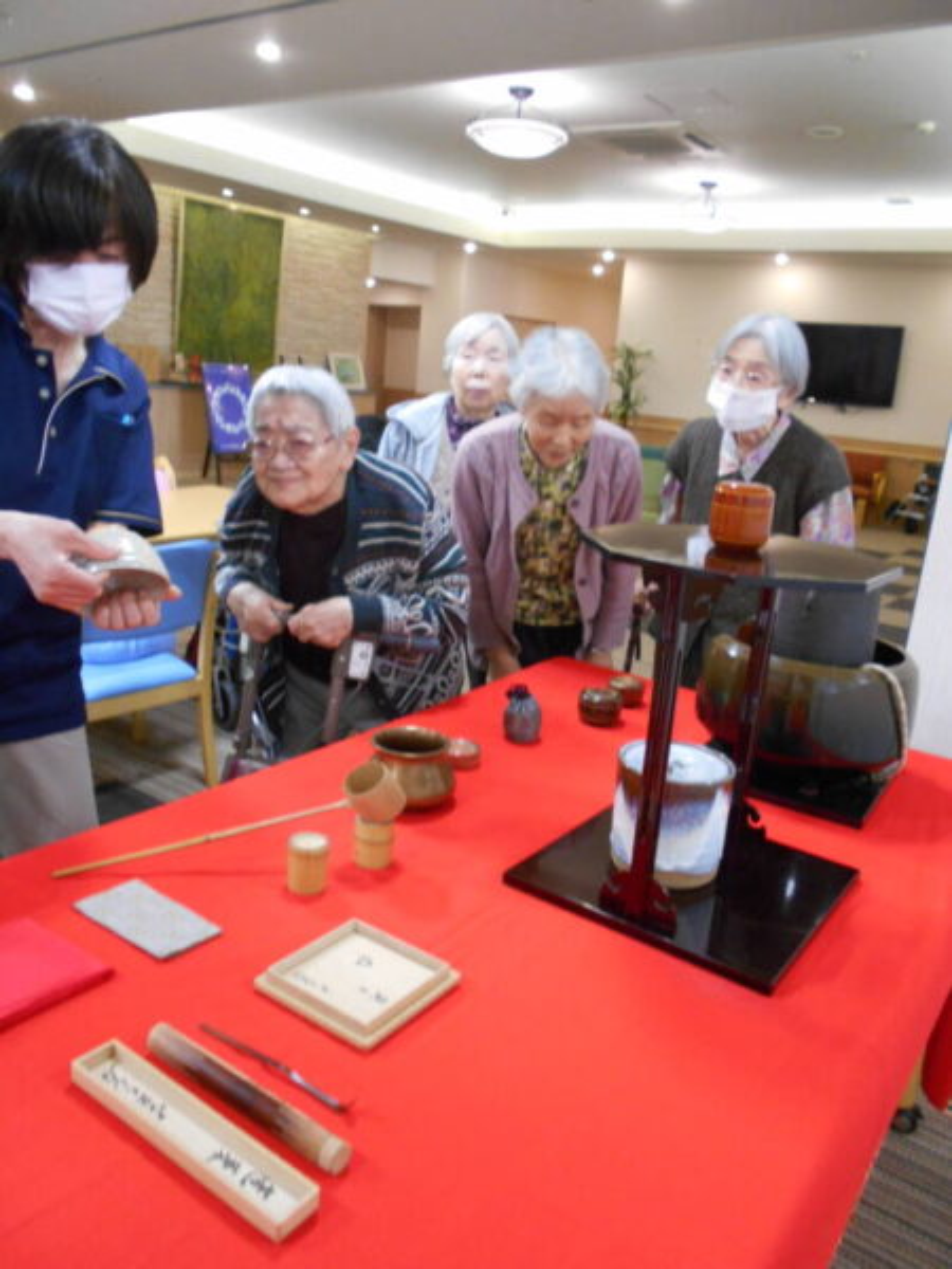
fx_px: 953
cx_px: 476
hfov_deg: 53.1
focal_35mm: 26
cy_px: 634
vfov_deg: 67.3
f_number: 3.2
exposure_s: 1/25
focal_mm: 4.6
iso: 400
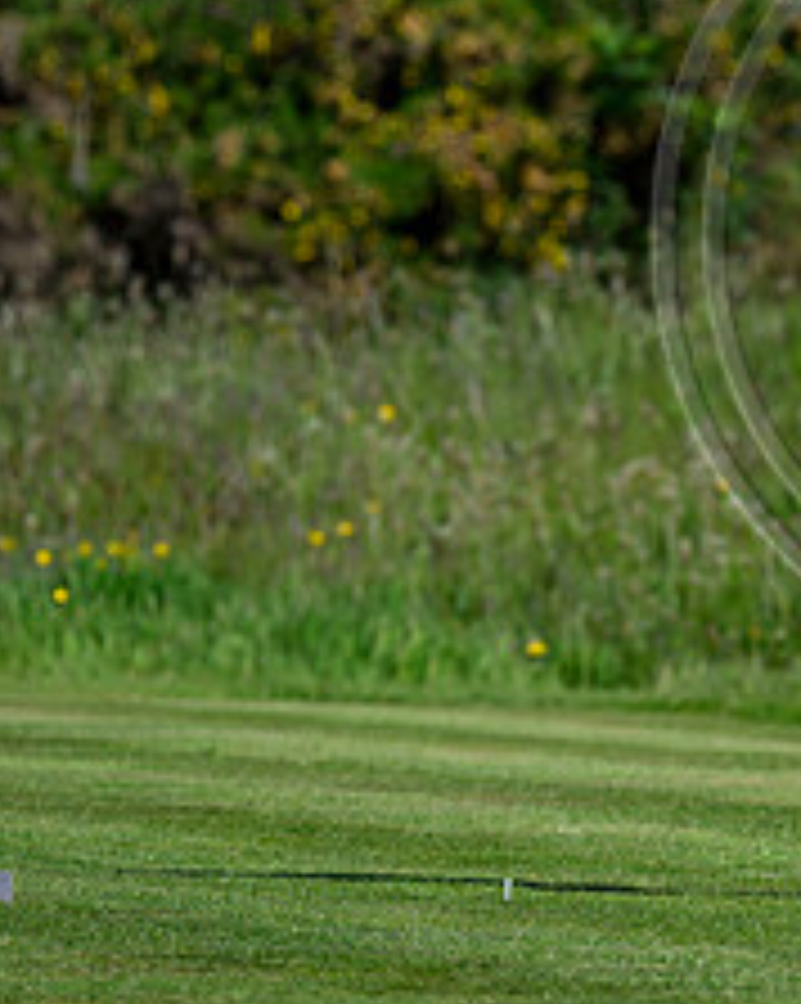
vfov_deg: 2.0
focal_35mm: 978
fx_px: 29021
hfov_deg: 1.6
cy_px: 232
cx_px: 1116
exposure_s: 1/5000
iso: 500
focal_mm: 400
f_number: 4.5
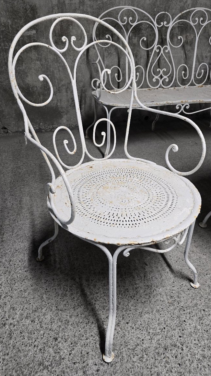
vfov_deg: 71.9
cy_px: 188
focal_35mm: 26
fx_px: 259
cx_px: 111
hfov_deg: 44.4
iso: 250
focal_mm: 6.3
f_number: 1.7
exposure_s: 1/100
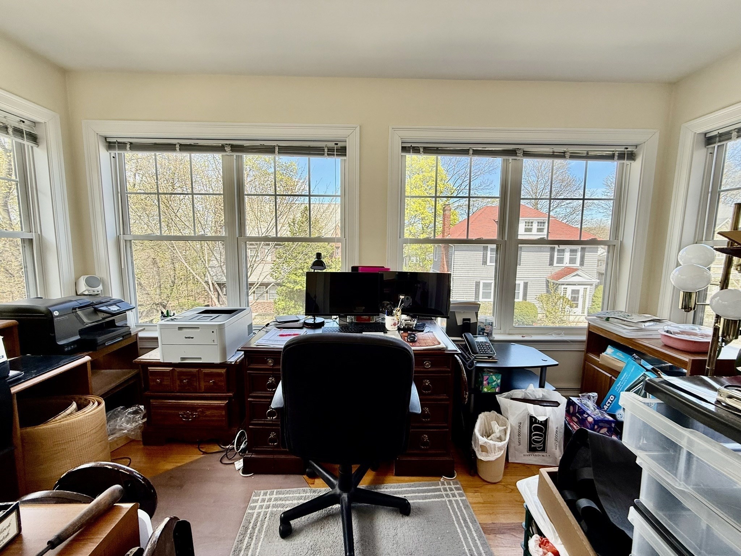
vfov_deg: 85.7
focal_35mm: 14
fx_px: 300
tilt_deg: -6.4
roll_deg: -1.1
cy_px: 278
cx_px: 370
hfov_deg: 102.1
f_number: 2.2
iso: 64
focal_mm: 2.22
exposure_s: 1/102
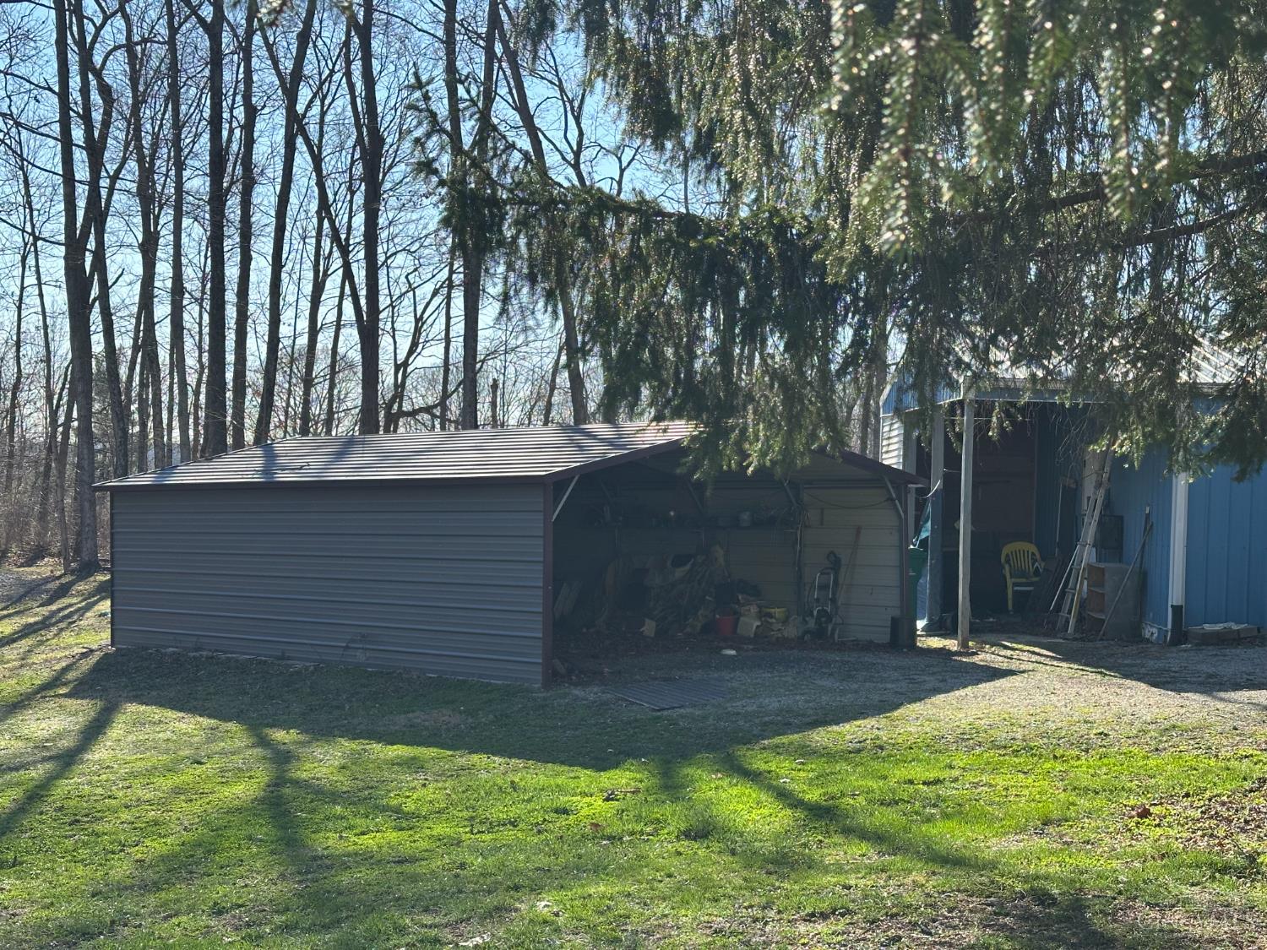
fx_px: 1757
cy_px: 475
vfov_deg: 30.3
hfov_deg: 39.7
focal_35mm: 48
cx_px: 634
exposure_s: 1/1272
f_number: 1.78
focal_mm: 6.86
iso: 64
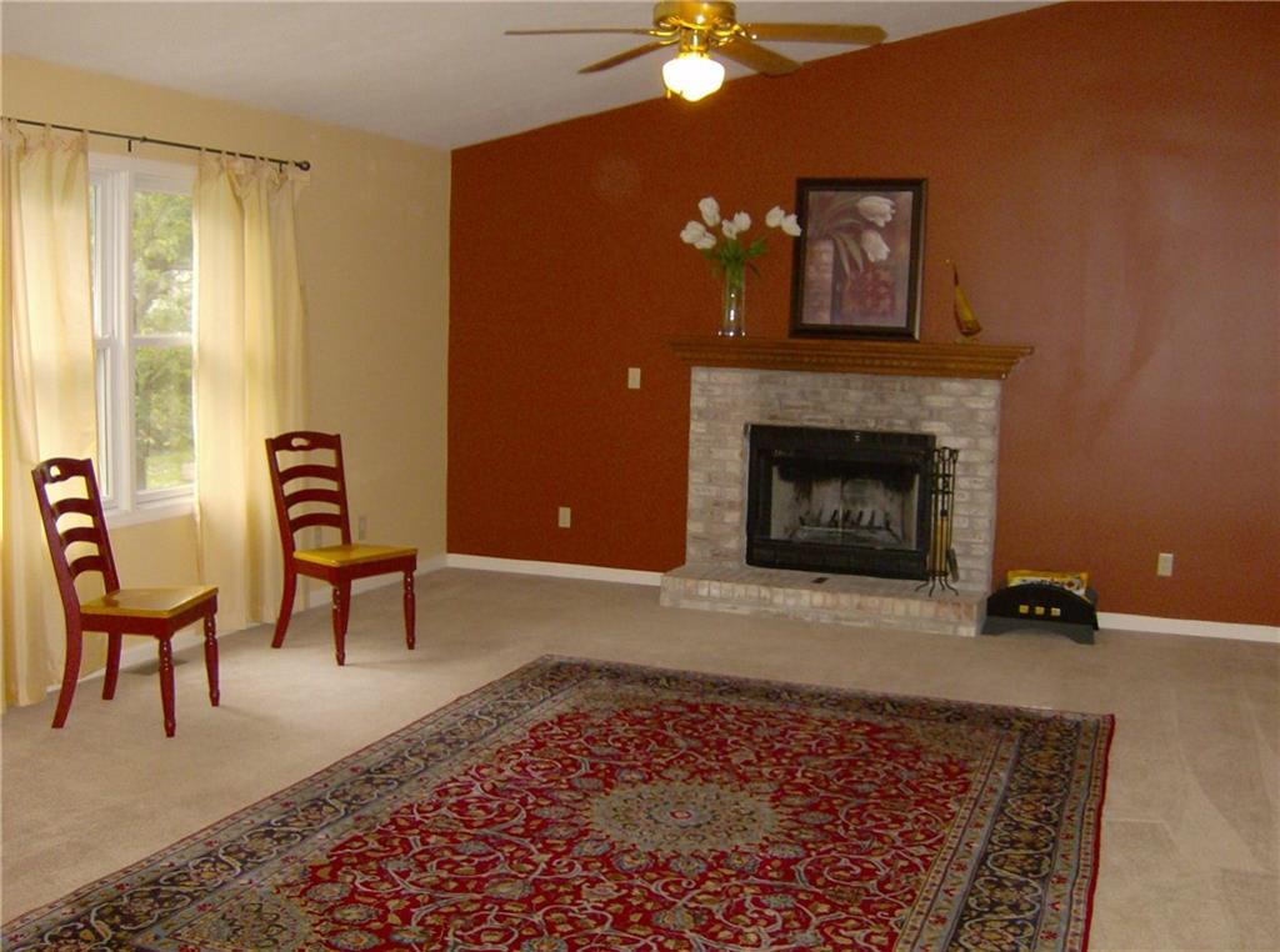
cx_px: 640
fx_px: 1327
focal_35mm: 36
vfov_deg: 39.5
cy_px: 476
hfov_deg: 51.5
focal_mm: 6
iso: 200
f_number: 2.8
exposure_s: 1/60
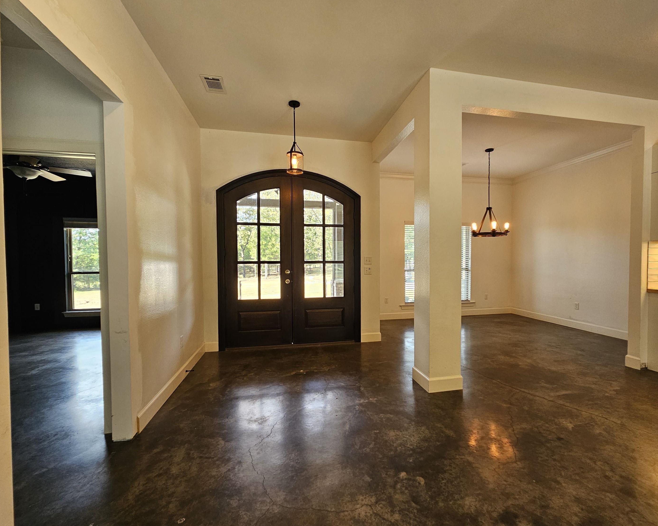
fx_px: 273
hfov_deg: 100.7
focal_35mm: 14
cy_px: 267
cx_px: 341
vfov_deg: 88.0
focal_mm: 2.2
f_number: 2.2
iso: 80
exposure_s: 1/60
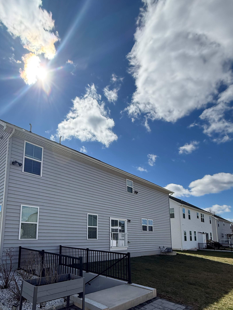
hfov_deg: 64.3
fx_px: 179
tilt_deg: +12.5
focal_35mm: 20
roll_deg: +0.6
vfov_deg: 78.7
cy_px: 210
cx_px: 77
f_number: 2.2
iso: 64
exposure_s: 1/3663
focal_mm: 2.22
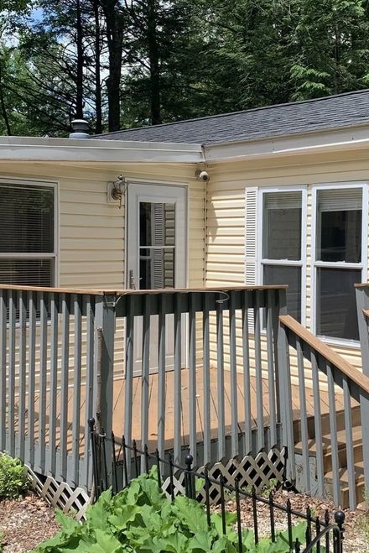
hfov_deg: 31.9
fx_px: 645
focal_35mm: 42
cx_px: 208
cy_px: 263
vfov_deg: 46.4
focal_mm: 4.25
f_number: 1.8
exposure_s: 1/1176
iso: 25
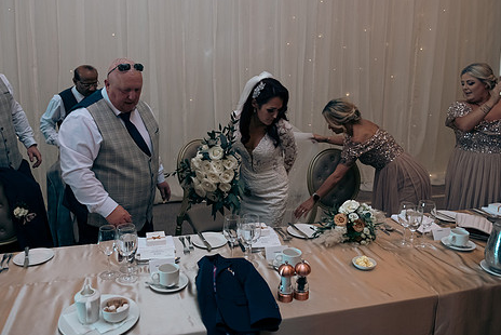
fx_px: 418
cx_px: 227
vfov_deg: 43.5
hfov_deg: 61.8
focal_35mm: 30
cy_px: 137
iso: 1000
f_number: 3.5
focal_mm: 24
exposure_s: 1/160
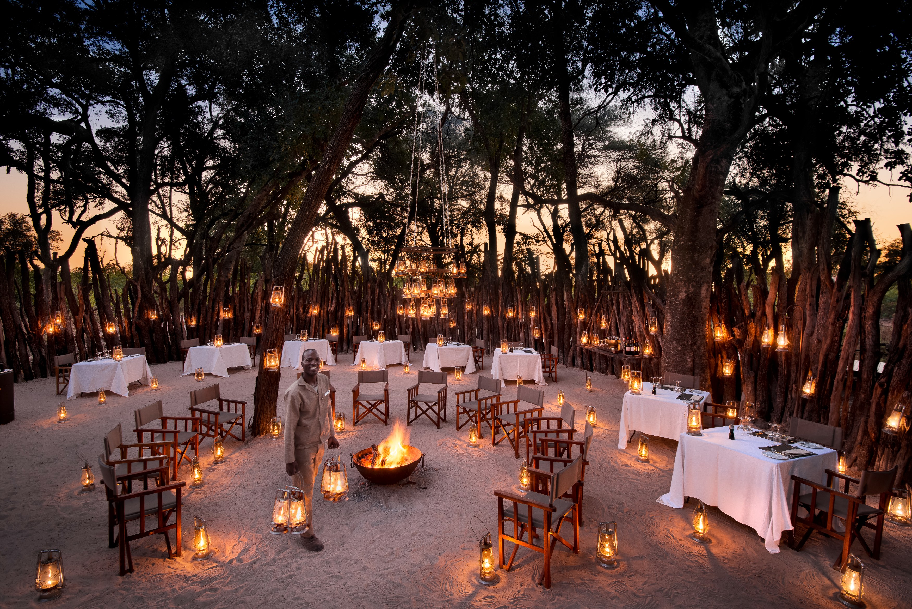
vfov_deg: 73.8
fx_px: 405
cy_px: 304
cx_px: 456
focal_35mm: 16
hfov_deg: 96.7
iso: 200
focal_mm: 16
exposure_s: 1.5
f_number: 9.5
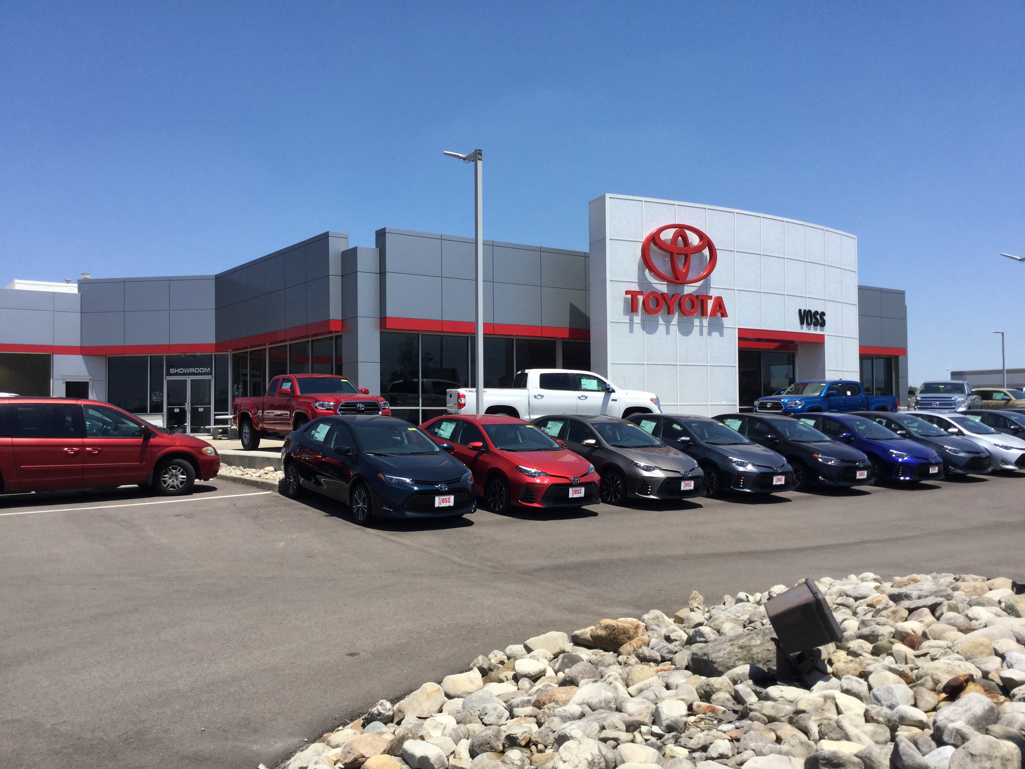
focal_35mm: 31
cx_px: 512
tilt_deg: -0.1
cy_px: 384
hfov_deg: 58.4
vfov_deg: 45.4
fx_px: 918
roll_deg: +0.3
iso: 25
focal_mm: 3.3
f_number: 2.4
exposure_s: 1/1698
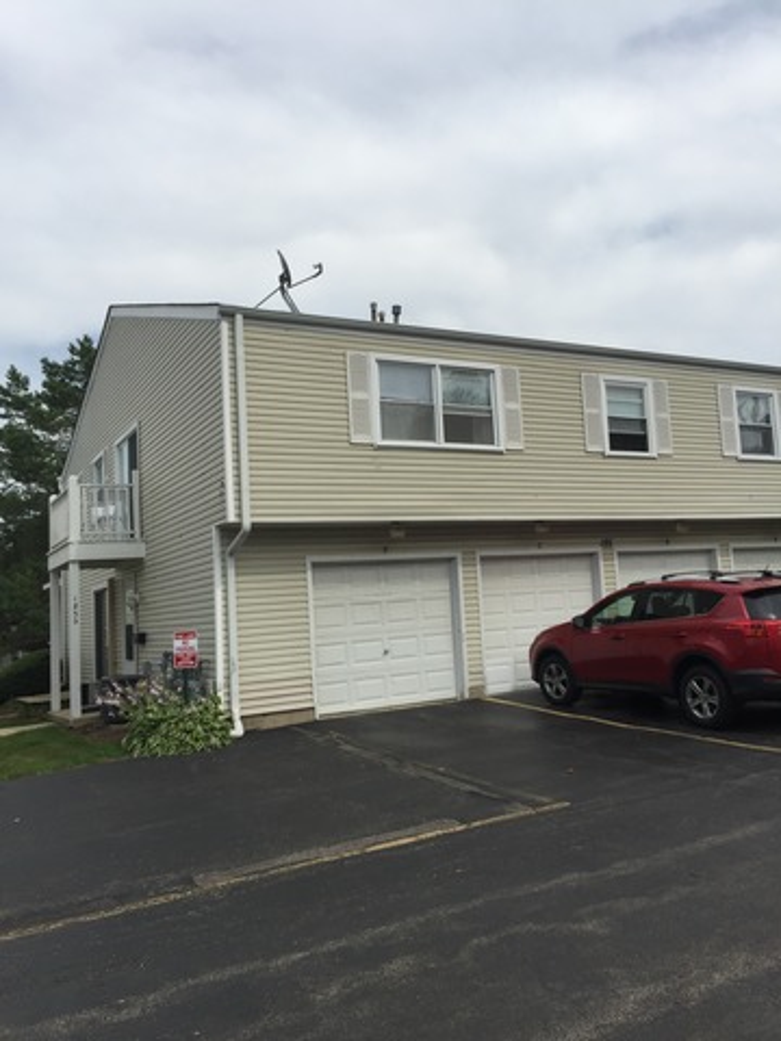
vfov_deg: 61.7
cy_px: 520
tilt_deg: +6.1
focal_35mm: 29
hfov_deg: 48.2
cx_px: 390
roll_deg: +3.2
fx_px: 872
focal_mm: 4.15
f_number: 2.2
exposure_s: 1/2198
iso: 32
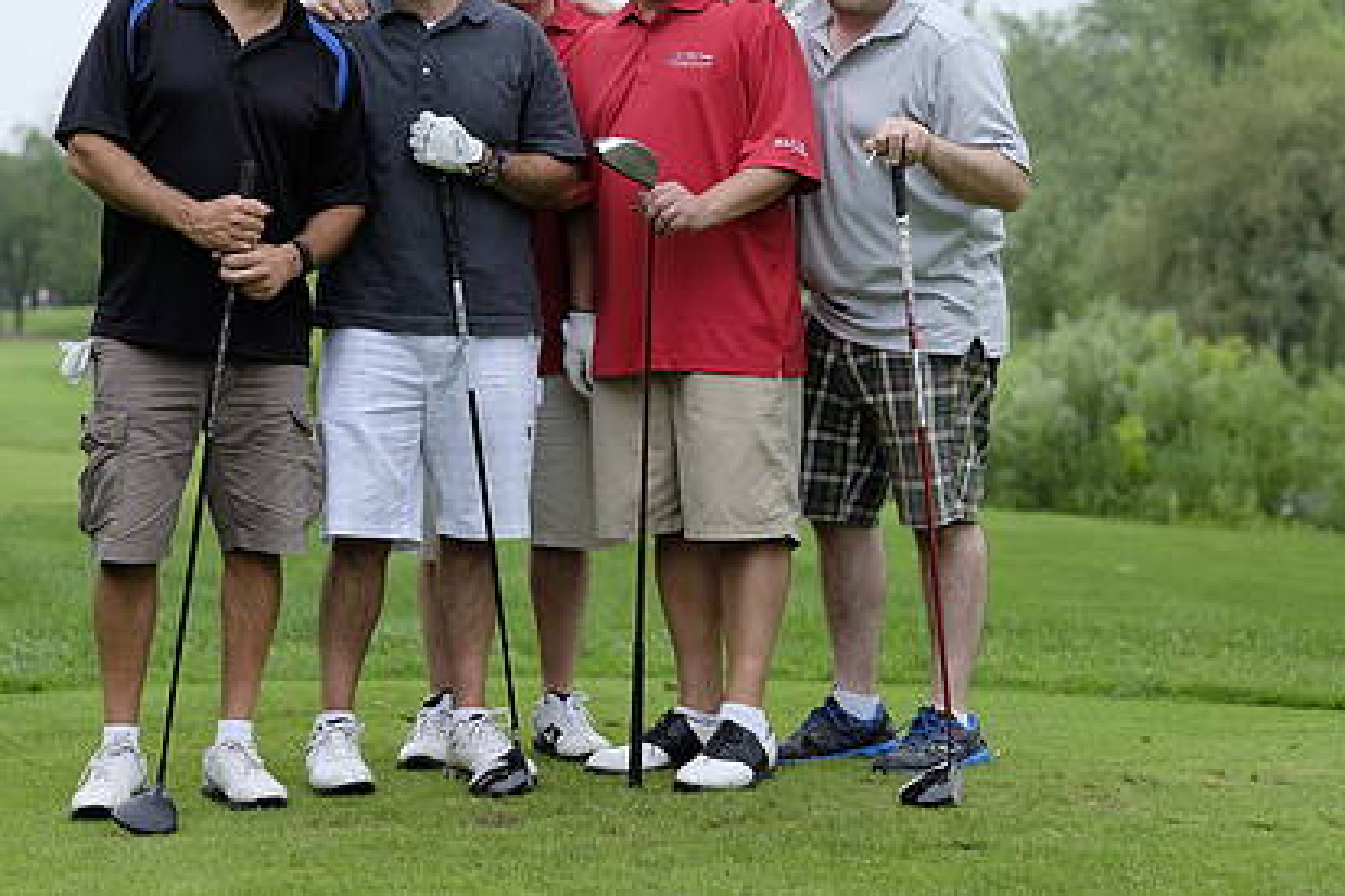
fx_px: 4407
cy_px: 269
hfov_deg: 17.3
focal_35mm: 118
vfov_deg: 11.6
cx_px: 502
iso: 400
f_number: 2.8
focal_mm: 56
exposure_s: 1/2400
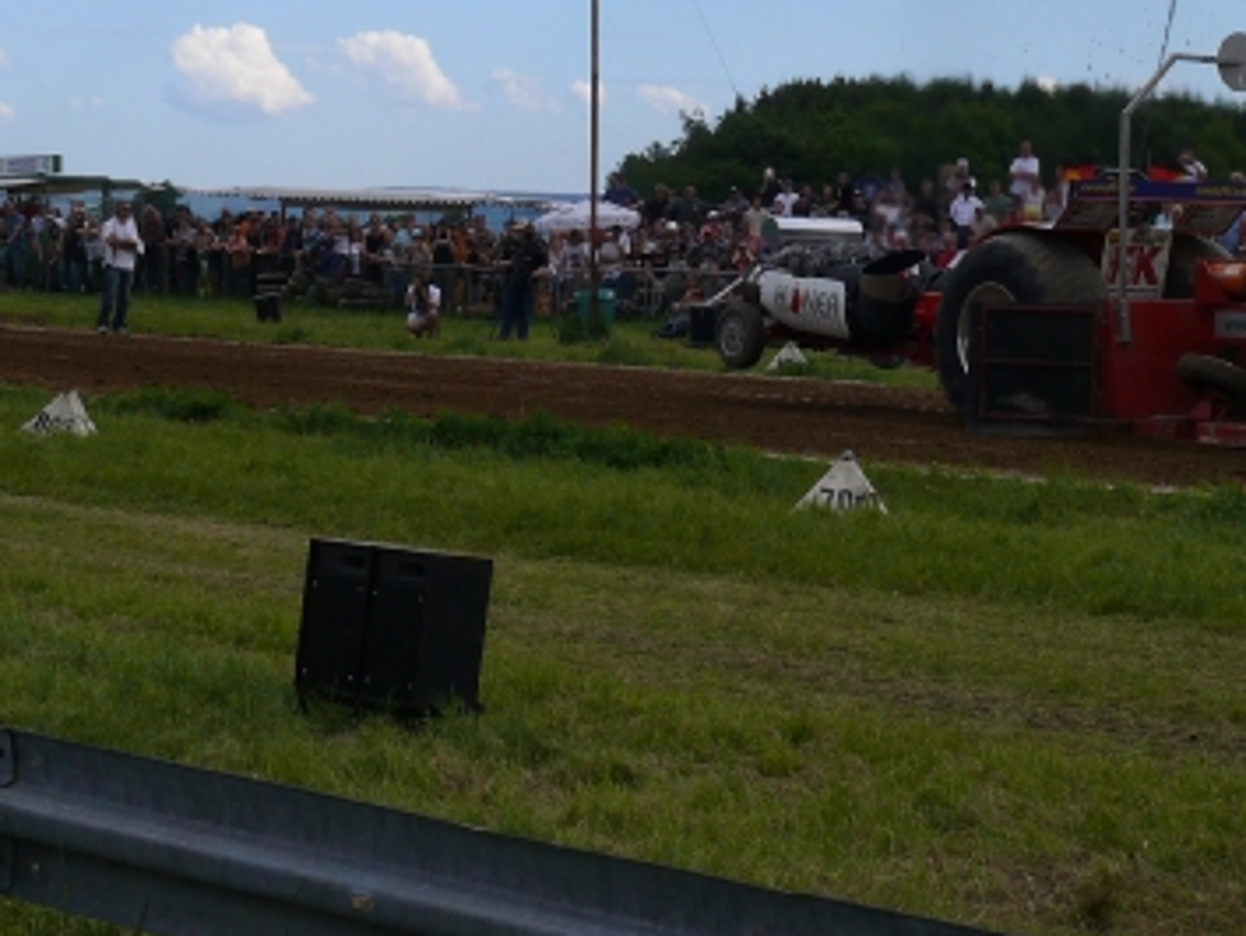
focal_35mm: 131
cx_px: 873
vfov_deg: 11.3
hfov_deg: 15.0
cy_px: 95
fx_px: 4719
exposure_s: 1/500
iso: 100
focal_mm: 12.2
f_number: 6.3
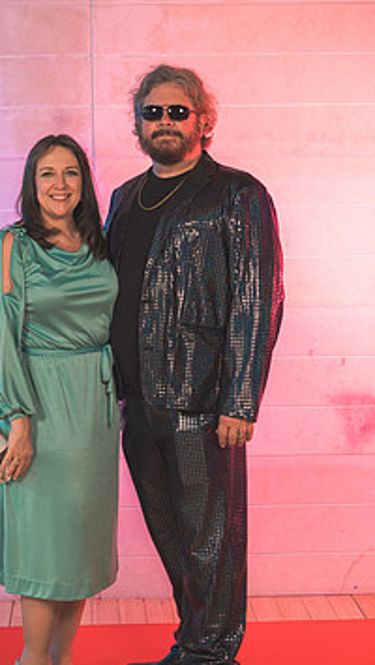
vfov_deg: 22.9
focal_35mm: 93
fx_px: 1642
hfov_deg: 13.0
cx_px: 109
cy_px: 371
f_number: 5
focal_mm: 70
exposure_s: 1/250
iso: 100
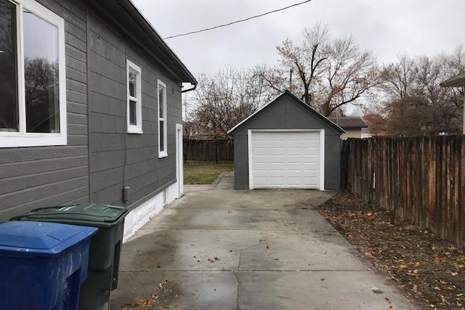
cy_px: 158
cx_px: 238
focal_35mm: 30
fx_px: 387
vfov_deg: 43.6
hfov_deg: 61.9
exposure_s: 1/1064
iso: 20
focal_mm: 3.99
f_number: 1.8
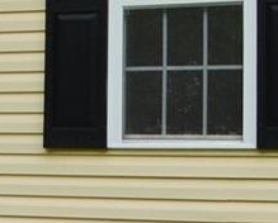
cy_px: -56
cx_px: -211
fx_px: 1731
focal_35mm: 210
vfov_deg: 7.3
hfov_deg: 8.8
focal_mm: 16
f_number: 11
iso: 400
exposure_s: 1/400
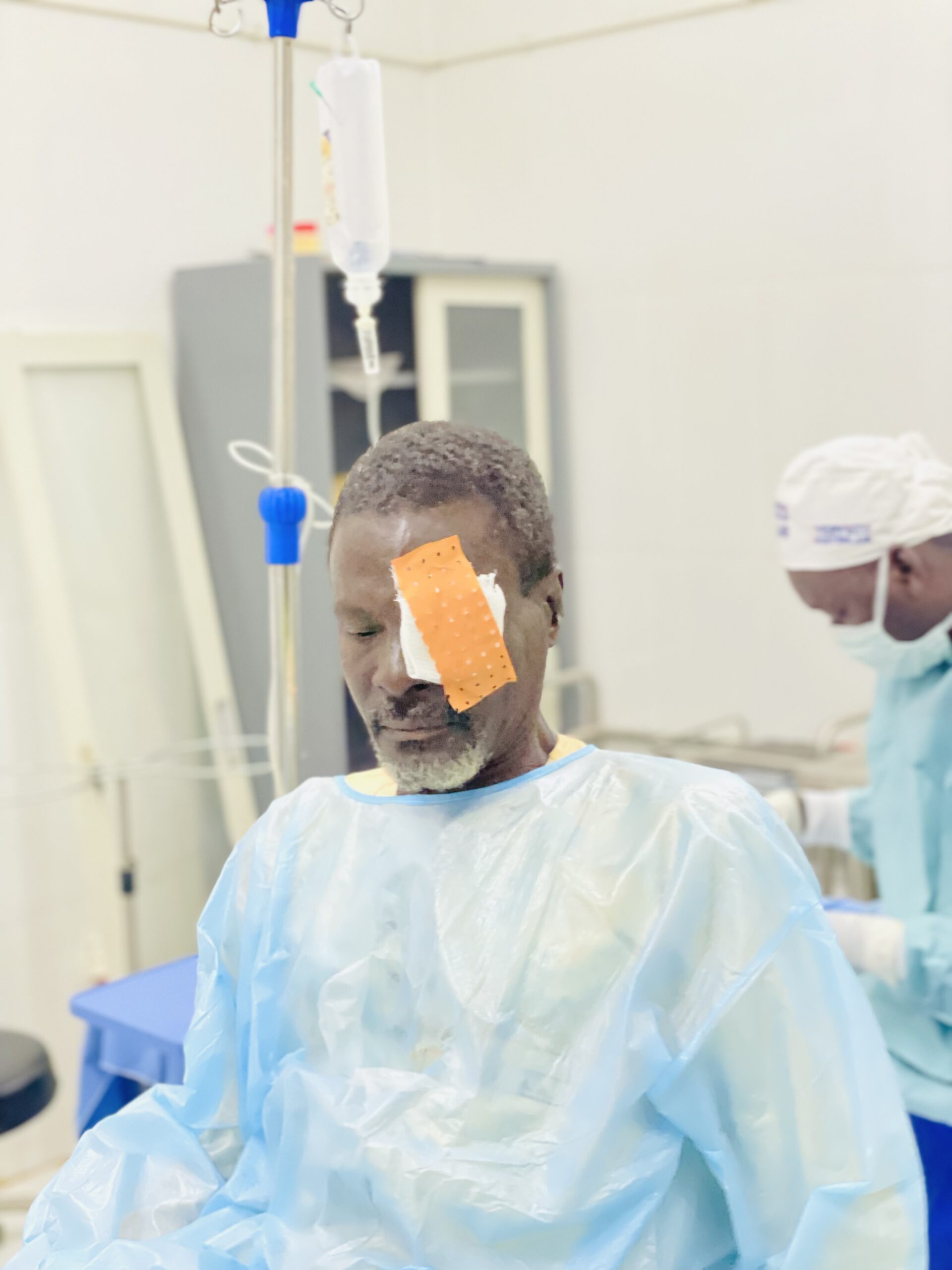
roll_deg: +1.7
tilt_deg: -6.8
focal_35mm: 52
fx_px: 1907
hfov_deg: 28.0
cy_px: 635
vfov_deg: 36.8
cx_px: 476
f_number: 2
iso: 200
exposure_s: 1/50
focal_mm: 6
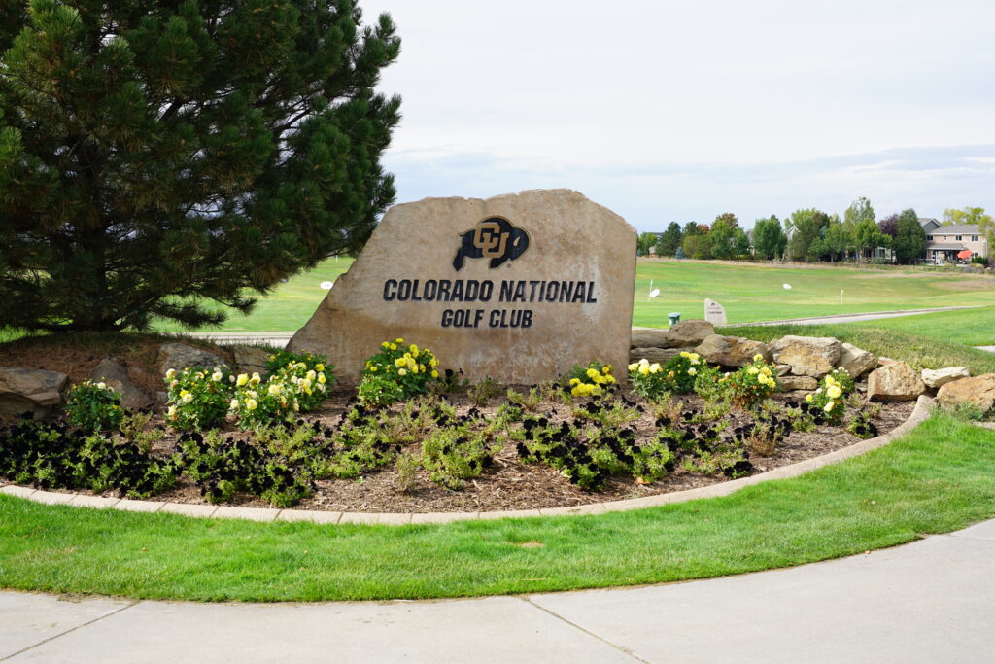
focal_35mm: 50
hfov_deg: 39.6
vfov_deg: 27.0
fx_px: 1382
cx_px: 498
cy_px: 332
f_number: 8
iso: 100
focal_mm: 50
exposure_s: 1/125
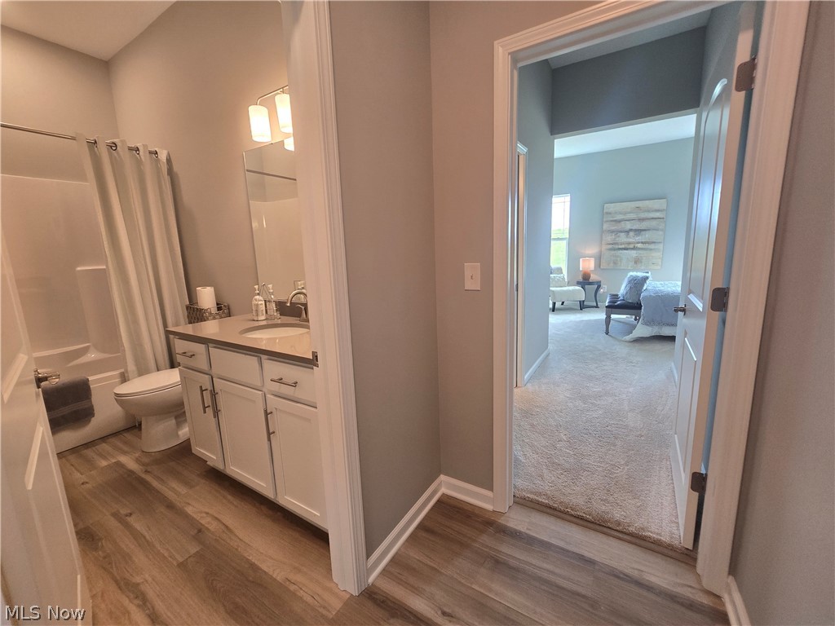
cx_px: 418
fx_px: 314
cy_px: 313
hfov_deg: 106.2
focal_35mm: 13
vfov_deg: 89.9
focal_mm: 2.2
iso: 100
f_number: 2.2
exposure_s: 1/60
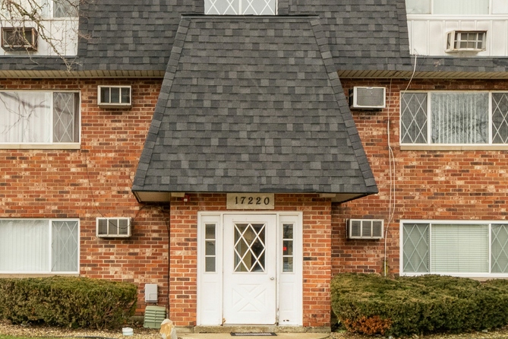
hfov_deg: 42.7
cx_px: 251
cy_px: 132
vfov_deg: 29.2
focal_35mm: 46
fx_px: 649
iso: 400
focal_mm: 13
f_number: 10
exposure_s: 1/200
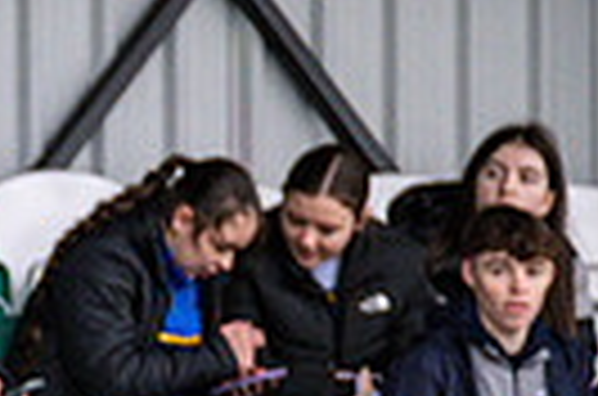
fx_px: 21758
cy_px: 506
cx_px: -670
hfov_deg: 1.6
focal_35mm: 1313
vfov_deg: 1.0
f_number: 2.8
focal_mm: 300
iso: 1800
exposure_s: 1/640
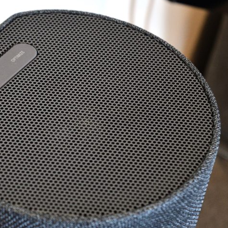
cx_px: 57
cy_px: 113
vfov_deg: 16.3
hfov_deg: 16.2
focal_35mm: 107
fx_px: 795
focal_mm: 55
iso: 1250
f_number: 5.6
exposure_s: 1/15
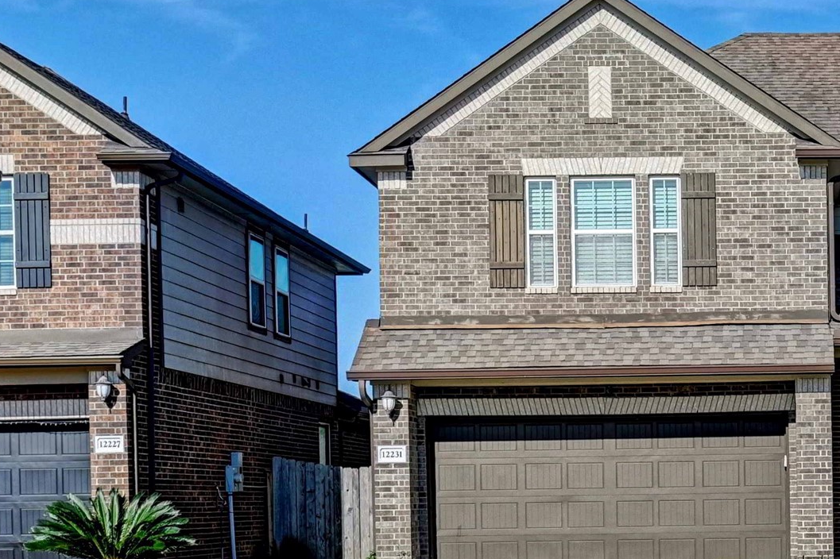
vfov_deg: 18.2
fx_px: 1726
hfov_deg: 26.1
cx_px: 815
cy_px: 464
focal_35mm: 74
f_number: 11
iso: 400
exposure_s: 1/400
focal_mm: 24
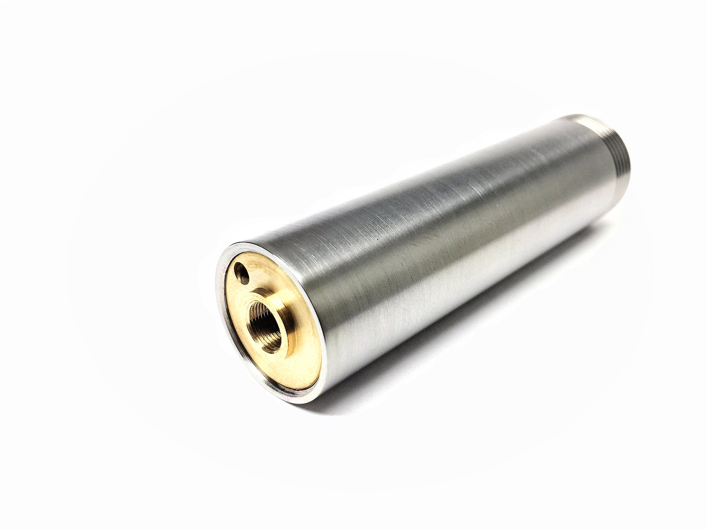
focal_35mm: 30
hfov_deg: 60.0
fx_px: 613
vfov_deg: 46.8
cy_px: 271
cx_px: 361
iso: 40
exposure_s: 1/33
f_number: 2.2
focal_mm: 4.15
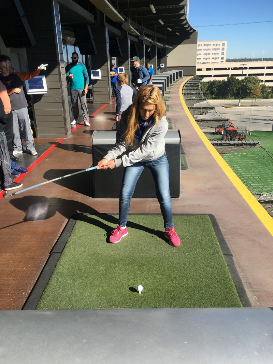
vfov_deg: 61.6
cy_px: 182
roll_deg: +3.3
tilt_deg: -18.7
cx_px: 136
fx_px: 305
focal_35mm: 29
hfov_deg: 48.2
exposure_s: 1/1068
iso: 25
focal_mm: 4.15
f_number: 2.2
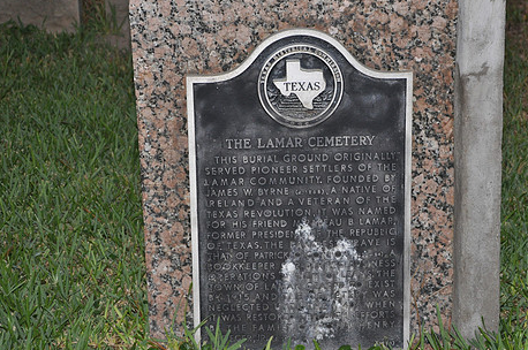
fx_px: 1391
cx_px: 319
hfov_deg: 21.5
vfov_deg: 14.4
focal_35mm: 95
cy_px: 169
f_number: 5
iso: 800
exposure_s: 1/60
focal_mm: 50
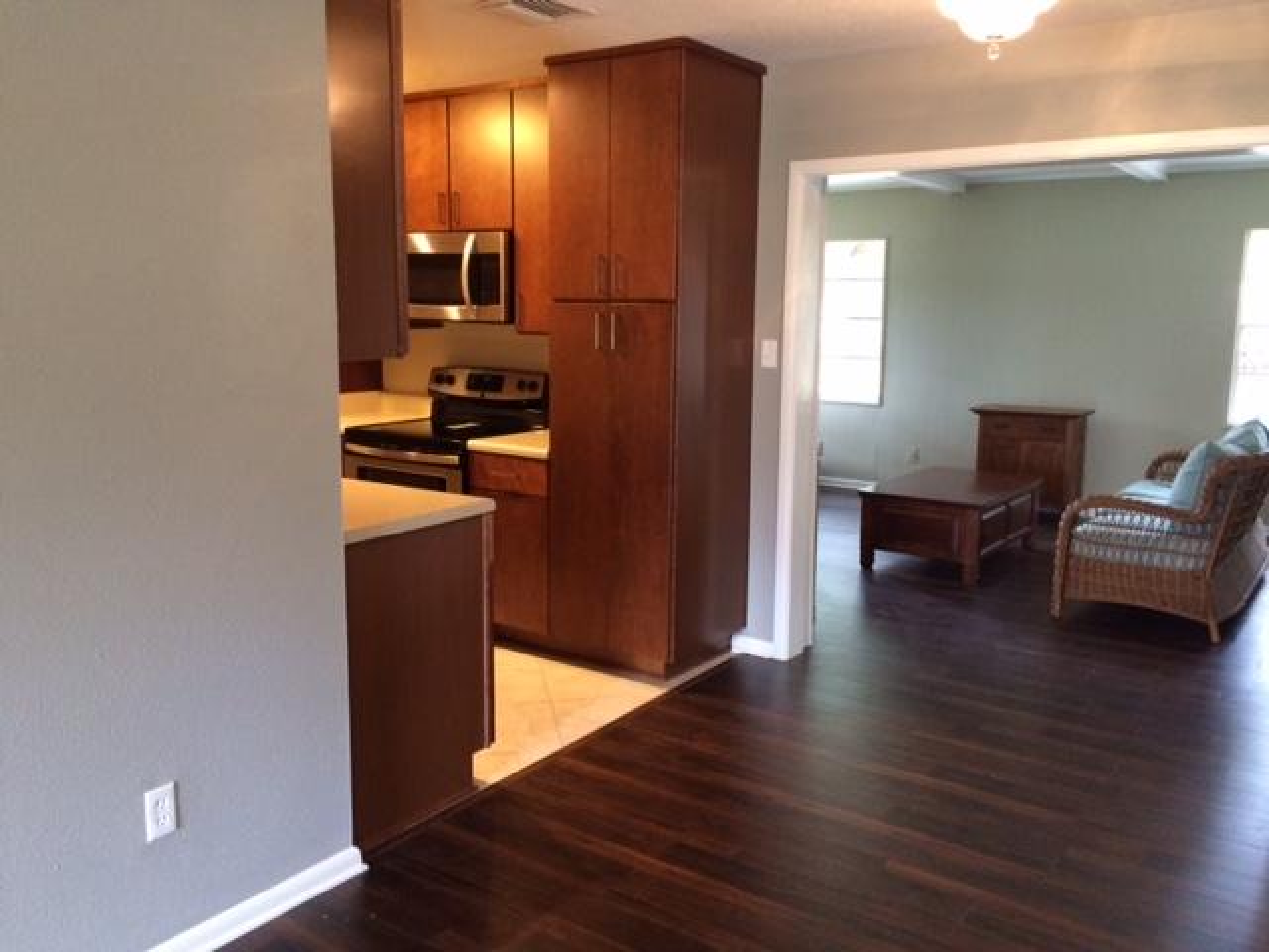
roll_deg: +1.6
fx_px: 1063
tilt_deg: -8.6
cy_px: 476
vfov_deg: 48.2
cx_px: 634
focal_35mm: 29
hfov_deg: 61.7
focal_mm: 4.15
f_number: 2.2
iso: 320
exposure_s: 1/30
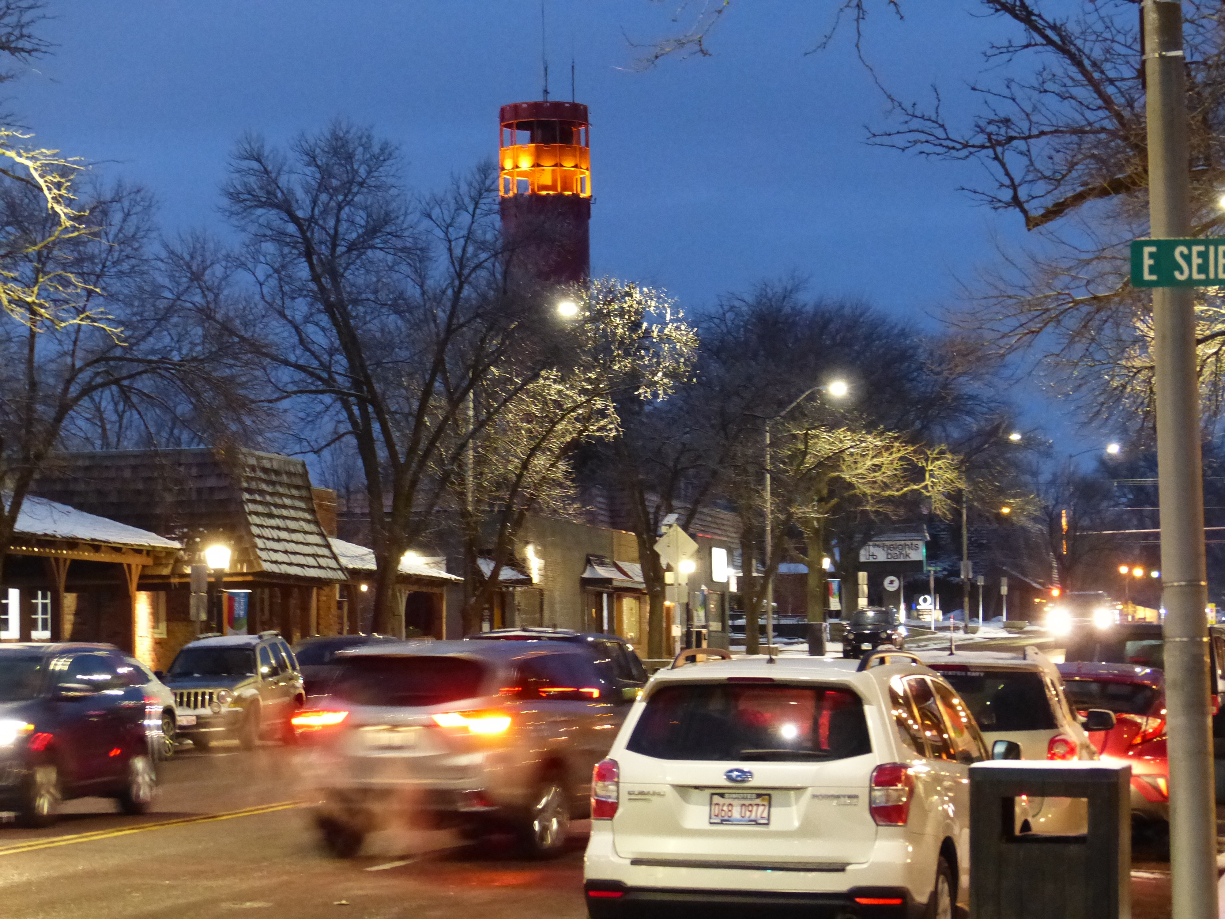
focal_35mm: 119
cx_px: 612
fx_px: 4211
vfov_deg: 12.5
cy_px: 460
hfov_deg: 16.6
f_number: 2.8
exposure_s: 1/10
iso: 800
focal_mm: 21.4
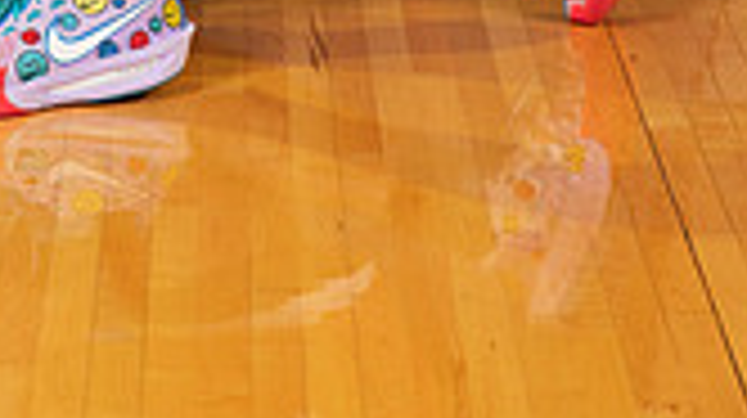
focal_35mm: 199
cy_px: -571
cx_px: 162
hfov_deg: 10.8
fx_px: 3938
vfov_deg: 5.9
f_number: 7.1
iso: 320
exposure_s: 1/320
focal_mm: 70
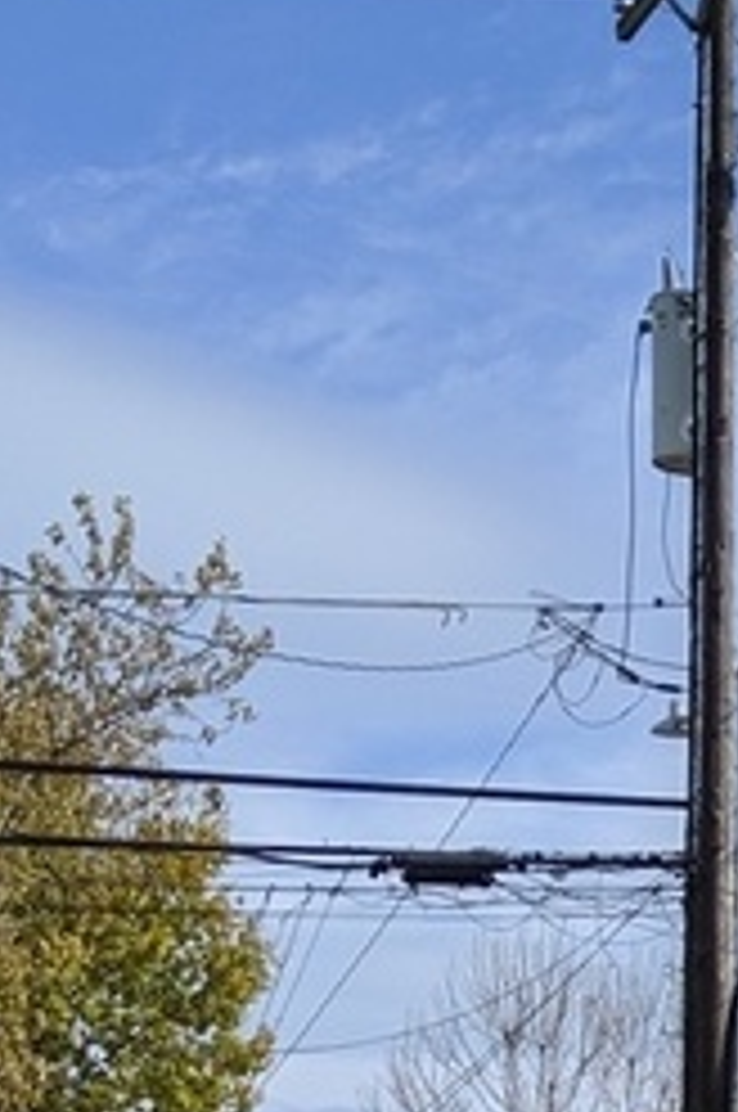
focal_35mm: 123
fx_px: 3793
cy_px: 2003
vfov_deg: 14.6
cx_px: 1458
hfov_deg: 10.3
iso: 67
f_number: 1.8
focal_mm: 4.44
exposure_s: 1/3906
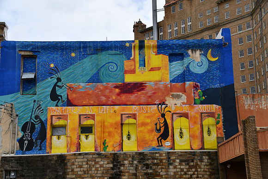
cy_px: 90
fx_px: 491
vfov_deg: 20.6
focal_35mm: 66
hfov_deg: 30.5
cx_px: 134
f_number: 9
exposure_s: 1/320
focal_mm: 44
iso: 100
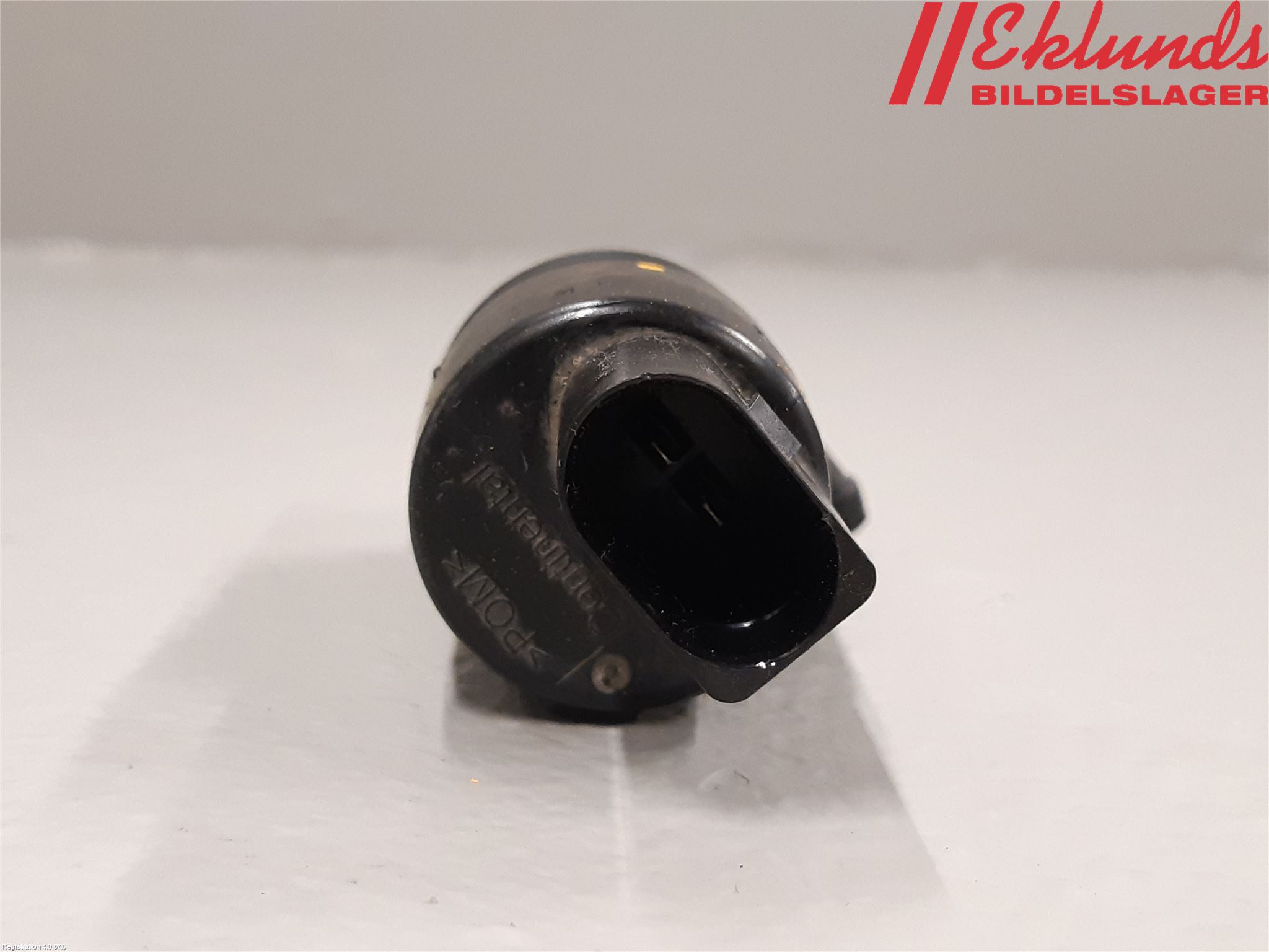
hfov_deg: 67.3
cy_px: 476
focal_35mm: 26
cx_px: 634
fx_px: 953
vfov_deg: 53.1
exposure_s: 1/50
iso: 200
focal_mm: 3.93
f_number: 1.7
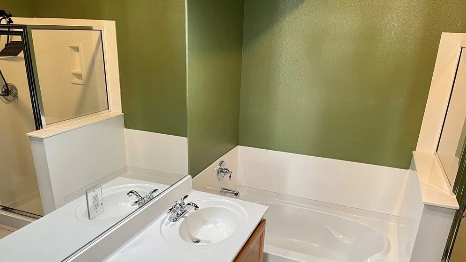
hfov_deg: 67.9
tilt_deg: -22.3
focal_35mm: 28
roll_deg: -2.0
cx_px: 235
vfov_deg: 40.9
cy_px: 178
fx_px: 346
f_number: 1.6
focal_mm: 5.1
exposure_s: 1/60
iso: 250
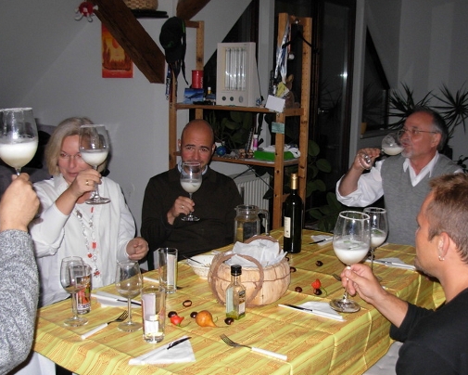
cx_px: 256
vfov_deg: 32.0
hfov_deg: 39.5
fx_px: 651
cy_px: 213
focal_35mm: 47
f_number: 2.9
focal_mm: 6.3
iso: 158
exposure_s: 1/64
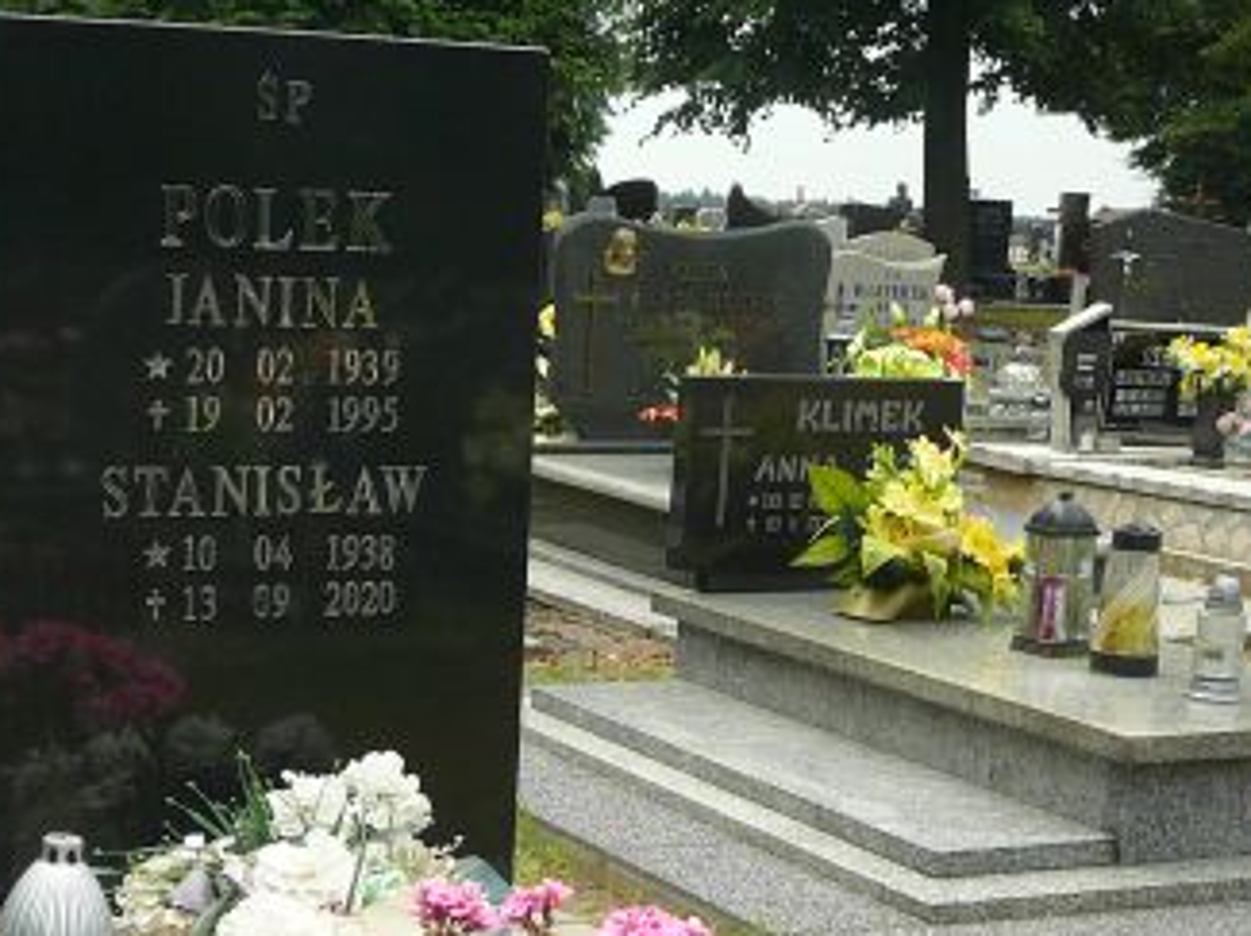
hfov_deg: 27.8
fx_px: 2491
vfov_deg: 20.7
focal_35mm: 69
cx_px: 316
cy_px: 882
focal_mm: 5.2
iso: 80
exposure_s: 1/640
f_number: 2.8
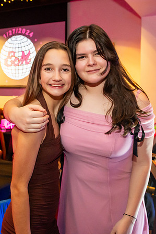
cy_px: 100
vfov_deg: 46.9
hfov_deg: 32.1
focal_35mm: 41
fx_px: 270
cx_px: 59
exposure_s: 1/60
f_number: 4
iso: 3200
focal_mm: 24
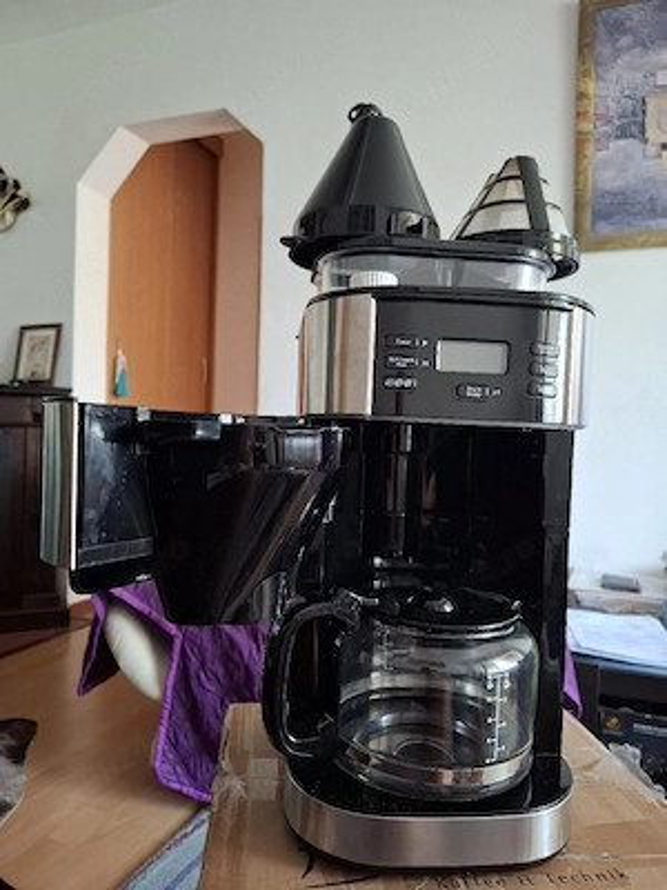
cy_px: 445
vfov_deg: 73.9
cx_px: 334
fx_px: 591
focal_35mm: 23
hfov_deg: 58.9
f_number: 1.8
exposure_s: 1/25
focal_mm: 5.54
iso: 400
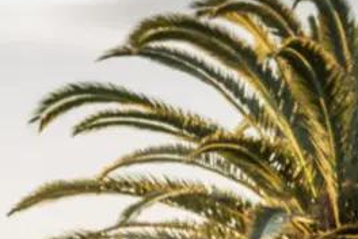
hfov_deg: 3.2
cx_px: -230
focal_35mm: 635
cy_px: 440
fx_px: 6314
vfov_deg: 2.2
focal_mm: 140
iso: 100
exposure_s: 1/5
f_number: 11
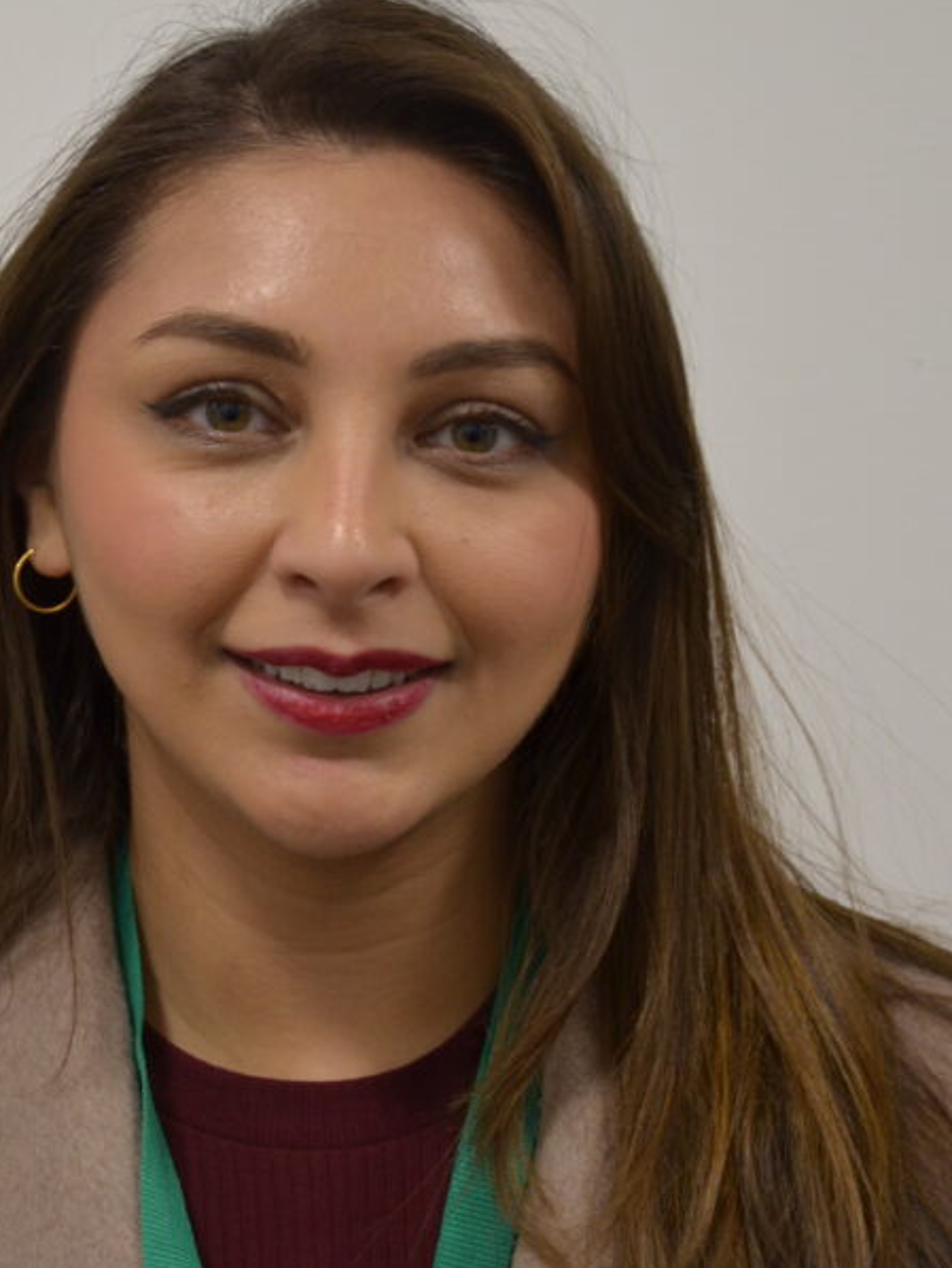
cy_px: 657
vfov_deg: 17.7
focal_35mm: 111
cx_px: 274
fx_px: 4061
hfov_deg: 13.3
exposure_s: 1/60
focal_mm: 45
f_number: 4.8
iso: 720
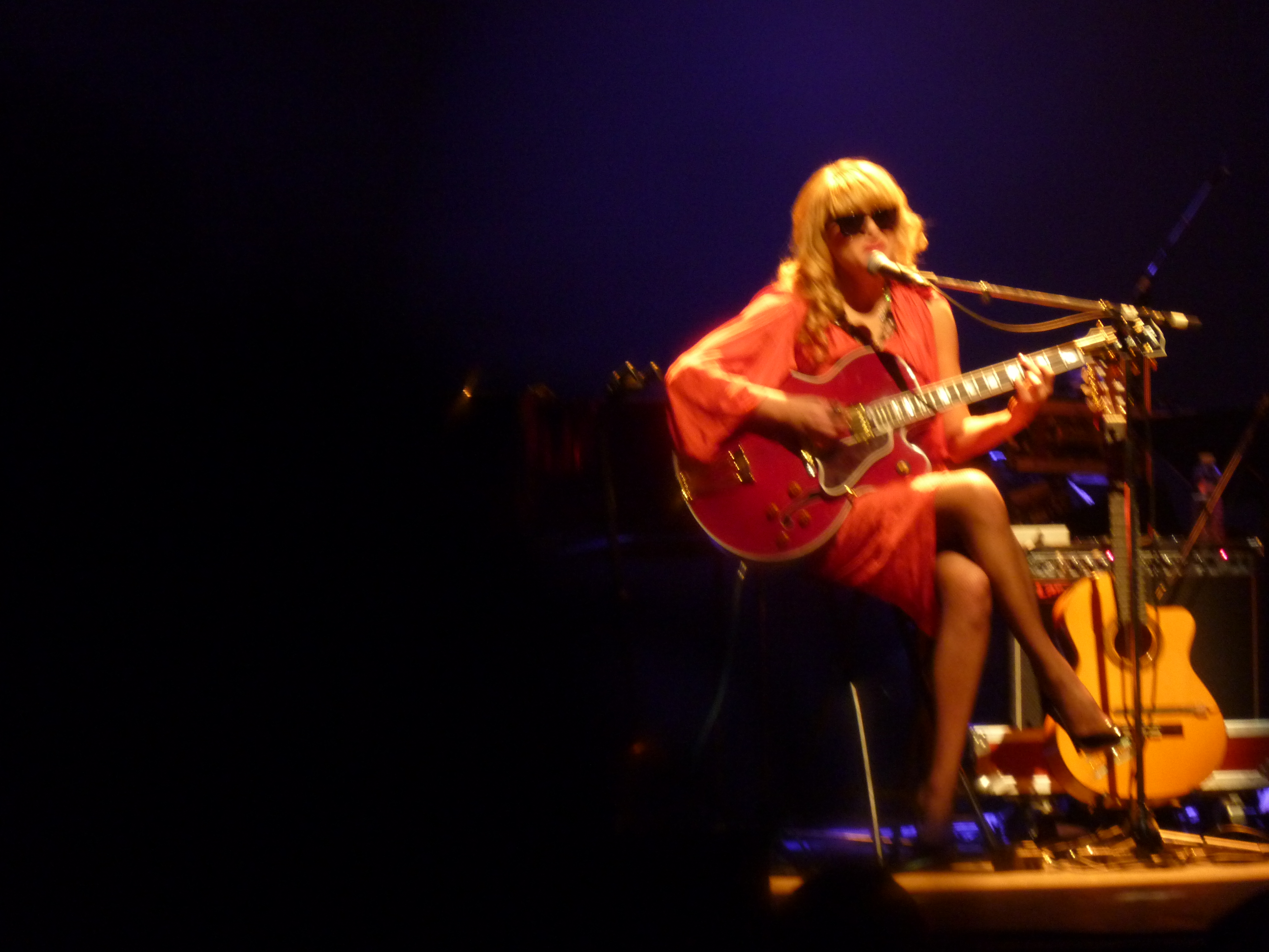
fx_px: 7332
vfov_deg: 7.4
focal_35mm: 200
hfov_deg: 9.9
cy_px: 476
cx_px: 634
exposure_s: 1/4
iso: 400
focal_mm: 36
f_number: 5.9
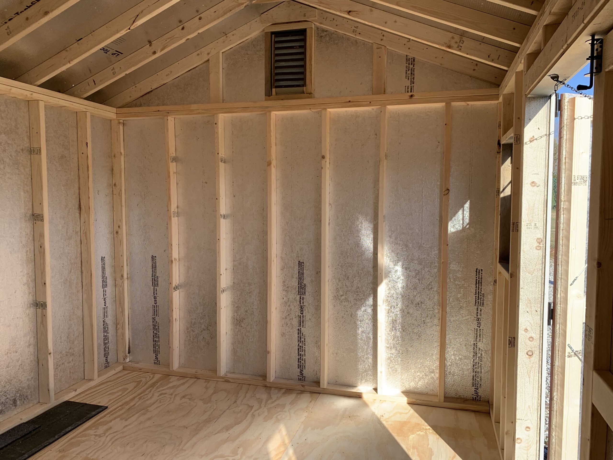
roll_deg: +0.1
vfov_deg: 53.1
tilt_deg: -4.8
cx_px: 306
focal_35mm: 26
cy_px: 230
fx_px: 460
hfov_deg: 67.3
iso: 25
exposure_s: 1/727
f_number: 1.8
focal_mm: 4.25
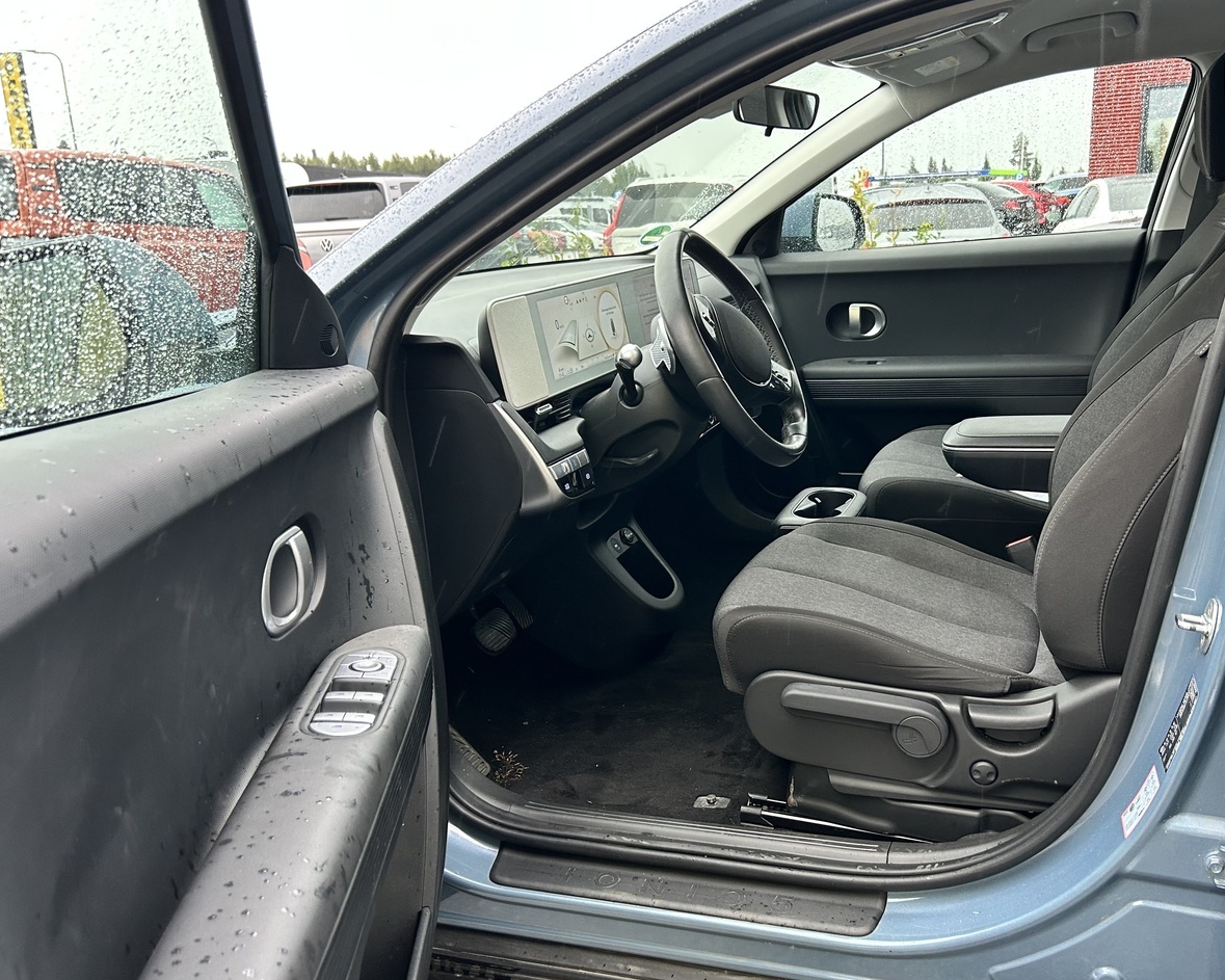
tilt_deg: -15.4
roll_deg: +1.8
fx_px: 1124
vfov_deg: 47.0
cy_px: 540
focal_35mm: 31
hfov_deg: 56.8
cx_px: 734
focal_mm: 5.7
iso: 125
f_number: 1.5
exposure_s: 1/95
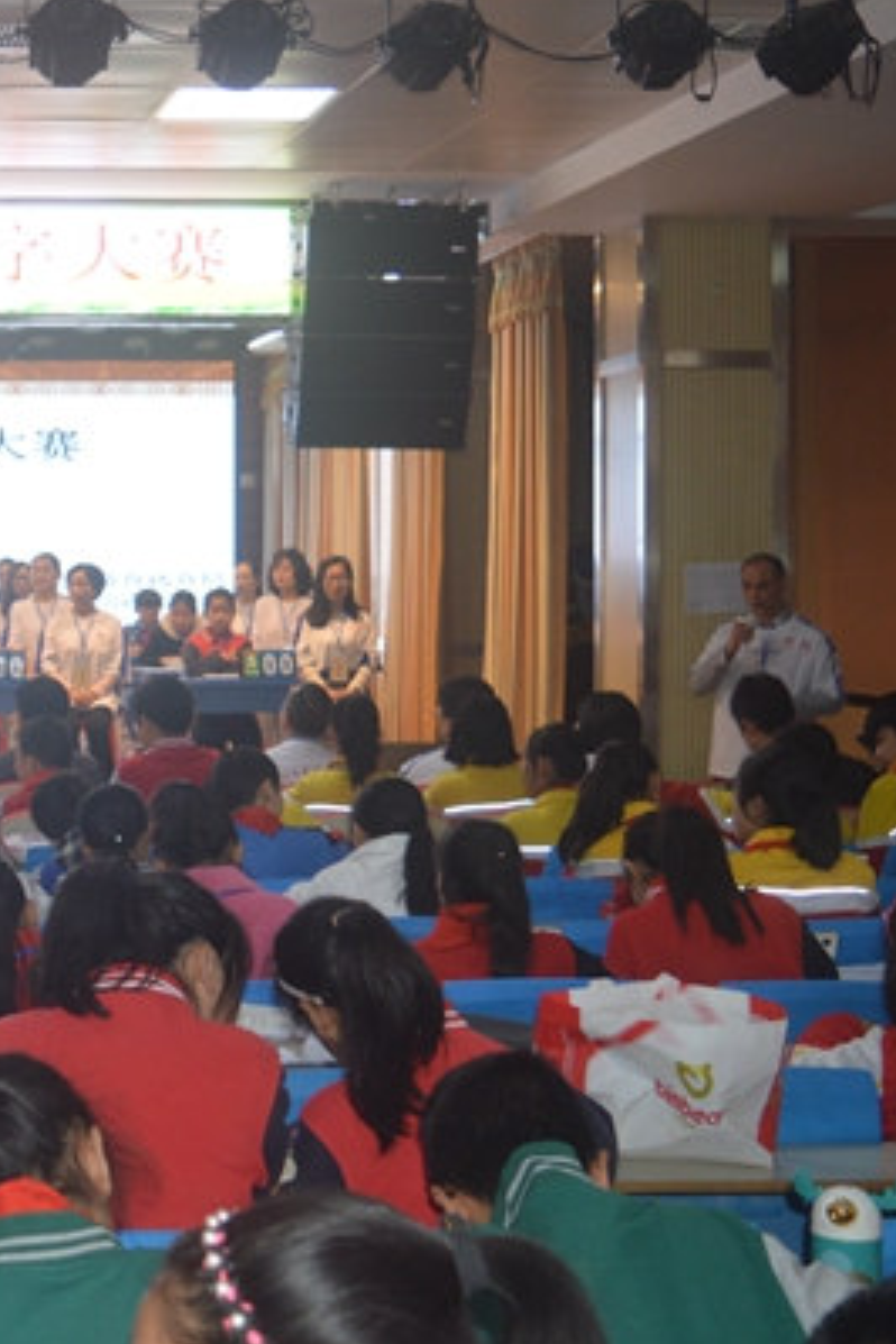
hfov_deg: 19.9
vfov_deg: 31.9
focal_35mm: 63
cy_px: 608
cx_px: -256
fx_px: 2352
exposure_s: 1/100
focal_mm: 21
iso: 400
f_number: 4
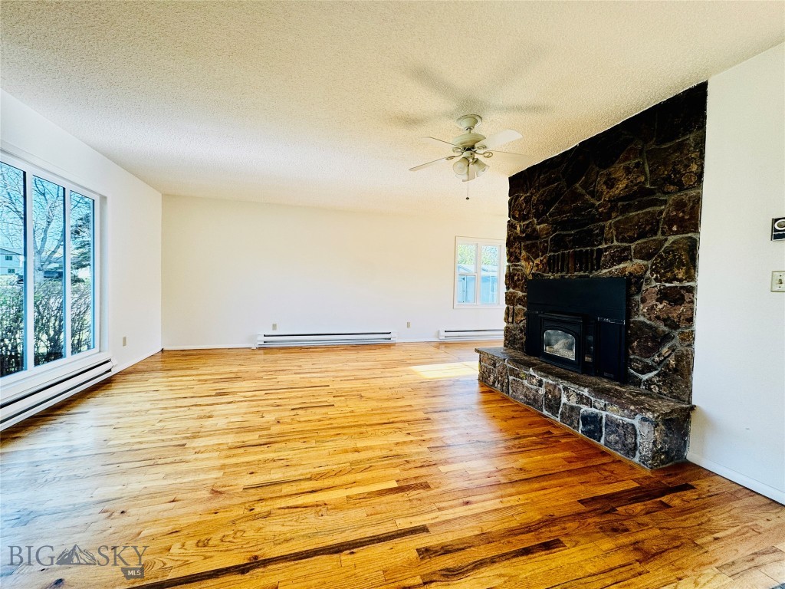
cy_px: 294
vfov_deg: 85.7
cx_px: 392
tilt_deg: -2.8
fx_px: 317
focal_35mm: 14
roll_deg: -1.4
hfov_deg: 102.1
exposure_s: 1/99
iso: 80
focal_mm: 2.22
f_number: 2.2
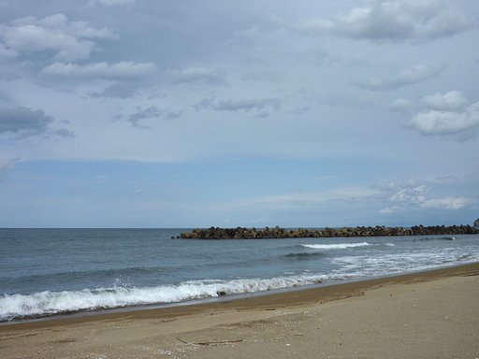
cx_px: 240
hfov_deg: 44.8
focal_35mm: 42
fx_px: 581
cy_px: 180
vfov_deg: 34.3
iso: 80
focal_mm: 7.3
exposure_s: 1/640
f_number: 6.3
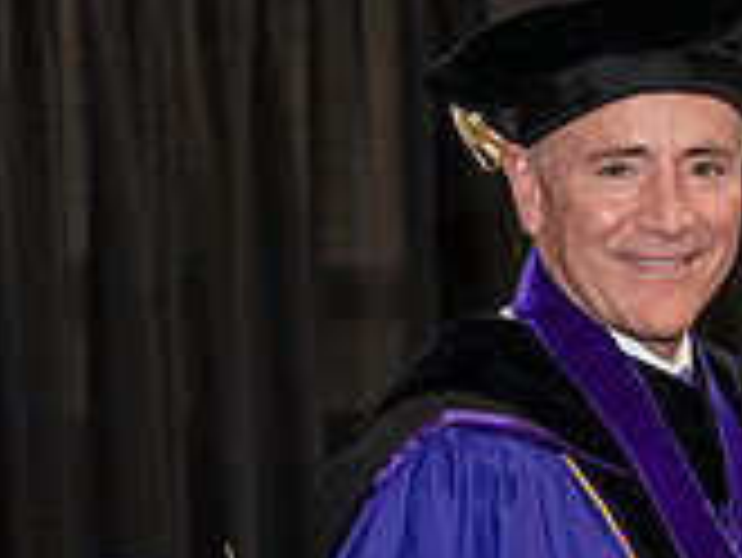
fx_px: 5062
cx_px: 863
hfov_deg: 8.3
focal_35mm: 236
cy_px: 578
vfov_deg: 6.3
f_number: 5
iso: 2500
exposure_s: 1/200
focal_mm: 70
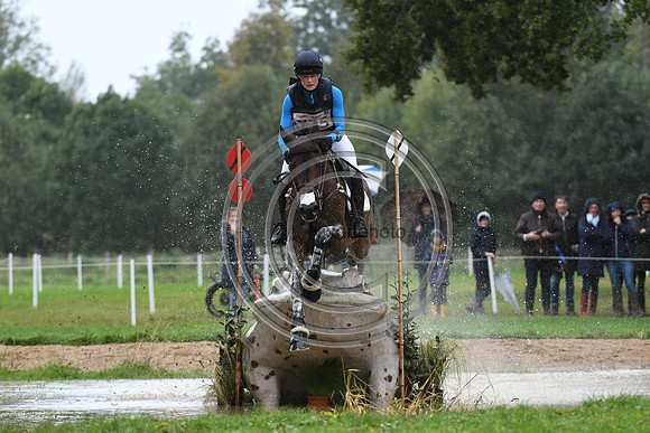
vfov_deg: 4.6
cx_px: 325
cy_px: 216
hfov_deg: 6.9
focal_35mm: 300
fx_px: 5418
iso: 1250
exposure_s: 1/1250
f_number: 4.5
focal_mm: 200
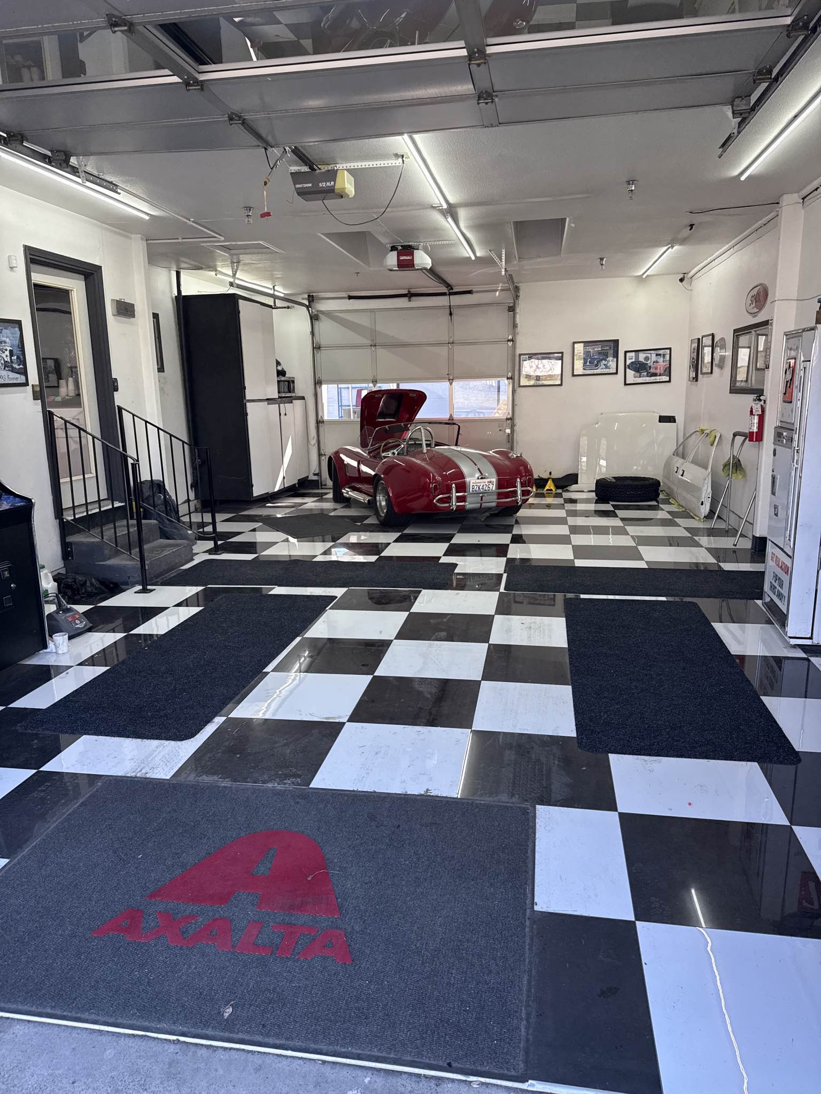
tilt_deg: -11.6
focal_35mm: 24
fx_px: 759
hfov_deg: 56.8
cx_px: 410
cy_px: 547
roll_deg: +1.6
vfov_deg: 71.6
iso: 80
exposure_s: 1/272
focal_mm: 6.76
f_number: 1.78
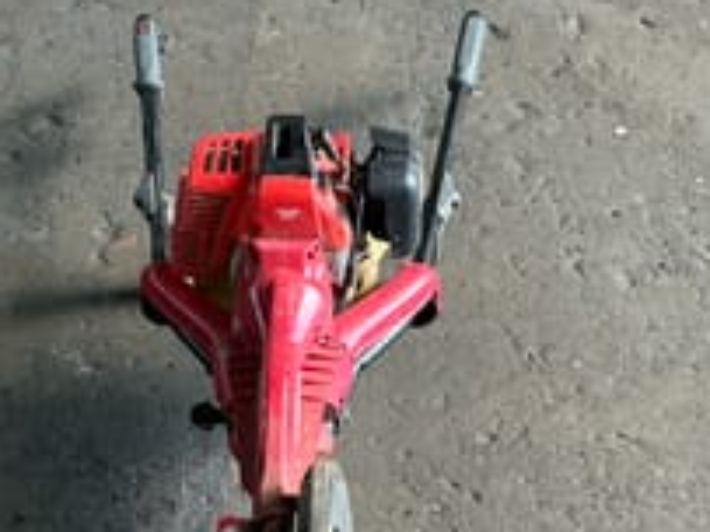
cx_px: 283
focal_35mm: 69
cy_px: 467
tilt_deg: -47.1
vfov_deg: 20.9
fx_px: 1414
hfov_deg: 28.1
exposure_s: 1/60
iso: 100
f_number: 1.8
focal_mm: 3
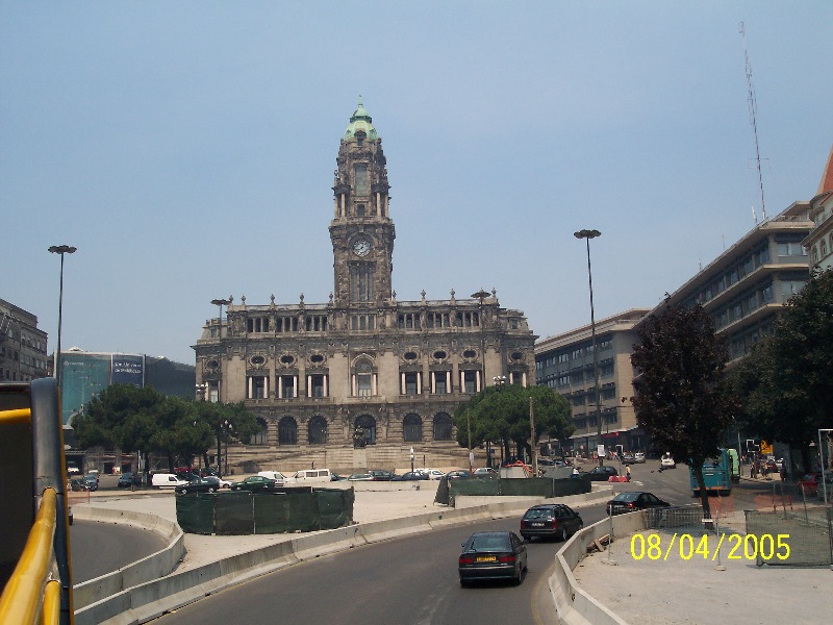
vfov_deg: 37.7
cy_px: 312
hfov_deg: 49.0
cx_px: 416
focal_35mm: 38
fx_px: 914
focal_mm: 8
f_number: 4.8
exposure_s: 1/1000
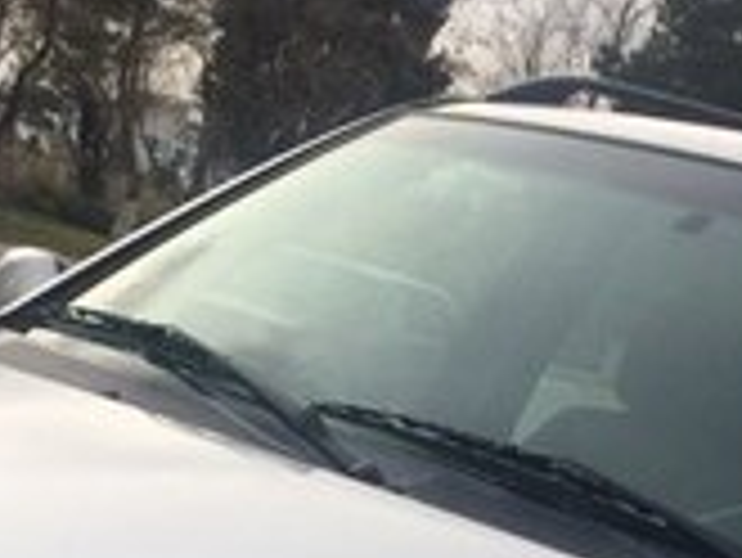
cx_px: 351
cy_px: 1037
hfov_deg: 17.0
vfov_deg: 11.7
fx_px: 2488
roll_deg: -15.3
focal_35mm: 116
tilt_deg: -17.6
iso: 32
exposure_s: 1/760
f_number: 2.2
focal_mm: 4.15
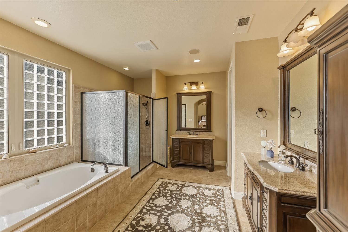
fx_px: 135
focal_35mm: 14
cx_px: 174
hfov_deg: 104.3
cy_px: 116
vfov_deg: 81.2
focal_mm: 14
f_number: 4
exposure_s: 1/60
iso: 80
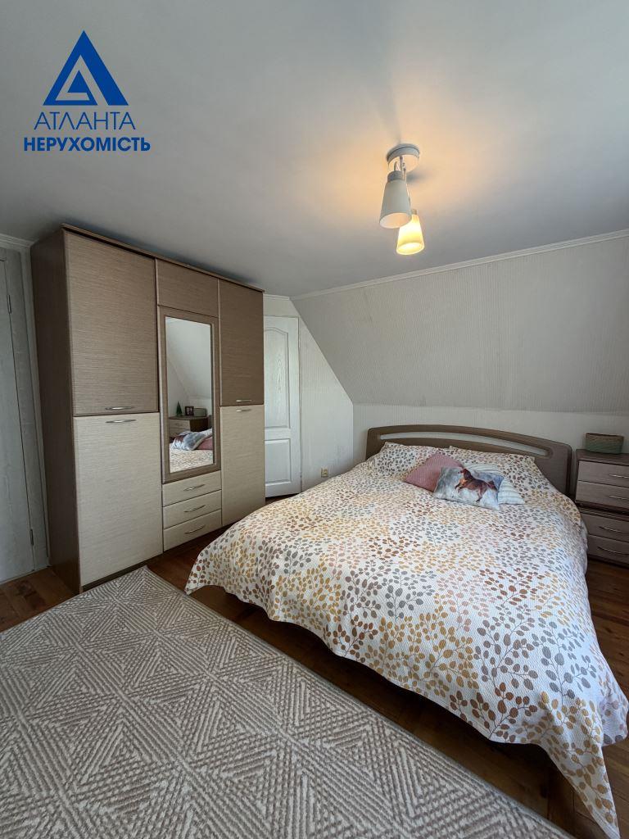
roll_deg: -0.1
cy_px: 420
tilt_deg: -5.5
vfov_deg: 102.1
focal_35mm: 14
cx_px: 314
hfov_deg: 85.7
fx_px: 339
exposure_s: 1/100
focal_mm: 2.22
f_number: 2.2
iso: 250
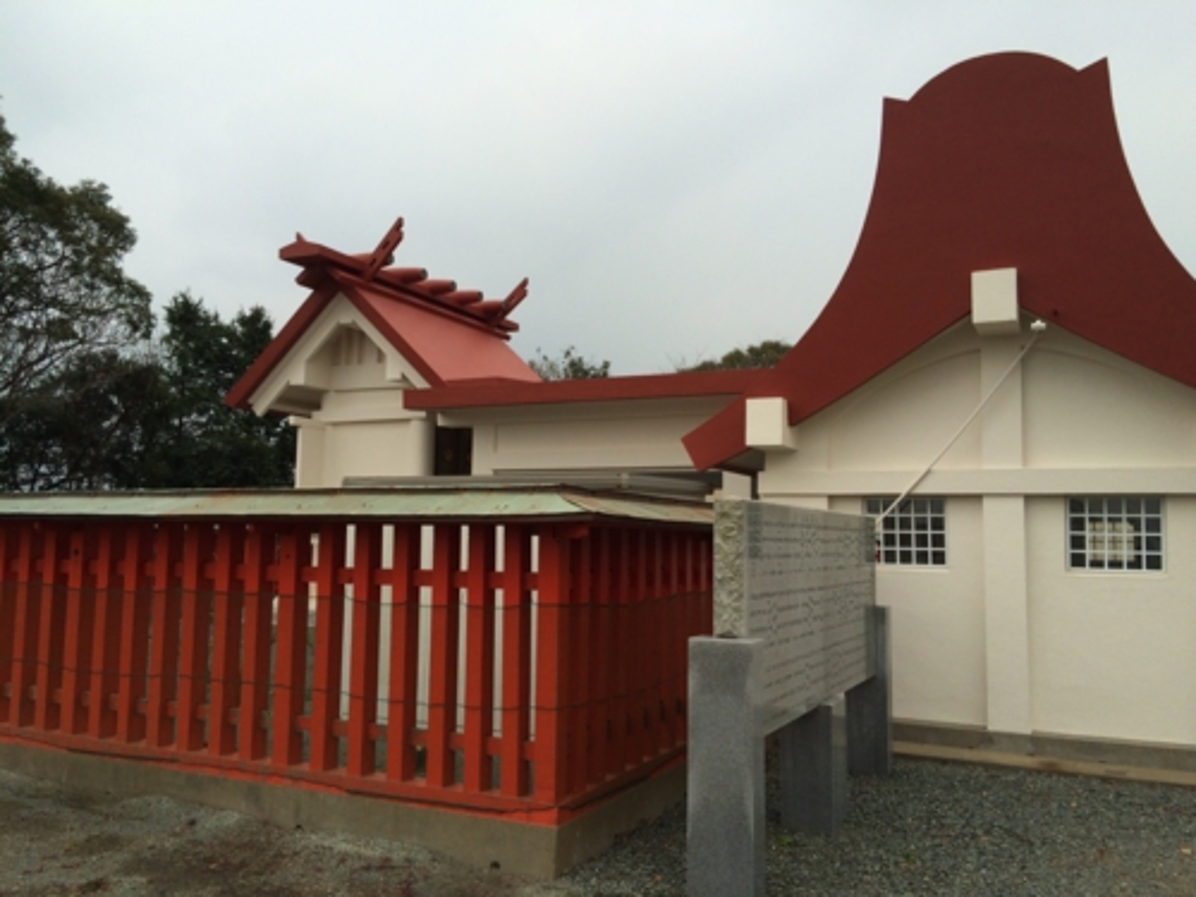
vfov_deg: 48.2
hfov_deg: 61.7
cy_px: 448
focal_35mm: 29
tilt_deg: +4.9
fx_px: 1002
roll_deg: -0.4
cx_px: 598
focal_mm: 4.15
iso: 32
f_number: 2.2
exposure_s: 1/477
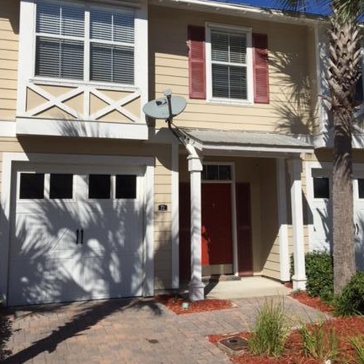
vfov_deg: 43.8
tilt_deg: +9.1
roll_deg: -0.6
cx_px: 185
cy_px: 159
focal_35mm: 38
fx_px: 452
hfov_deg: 43.9
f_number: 2.2
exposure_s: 1/4405
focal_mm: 4.15
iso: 32
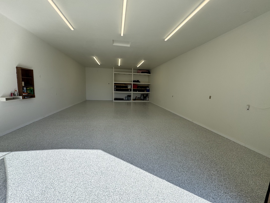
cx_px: 135
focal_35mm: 14
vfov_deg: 85.7
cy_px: 102
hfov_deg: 102.1
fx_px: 109
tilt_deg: -7.5
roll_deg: -3.1
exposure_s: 1/407
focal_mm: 2.22
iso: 40
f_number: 2.2
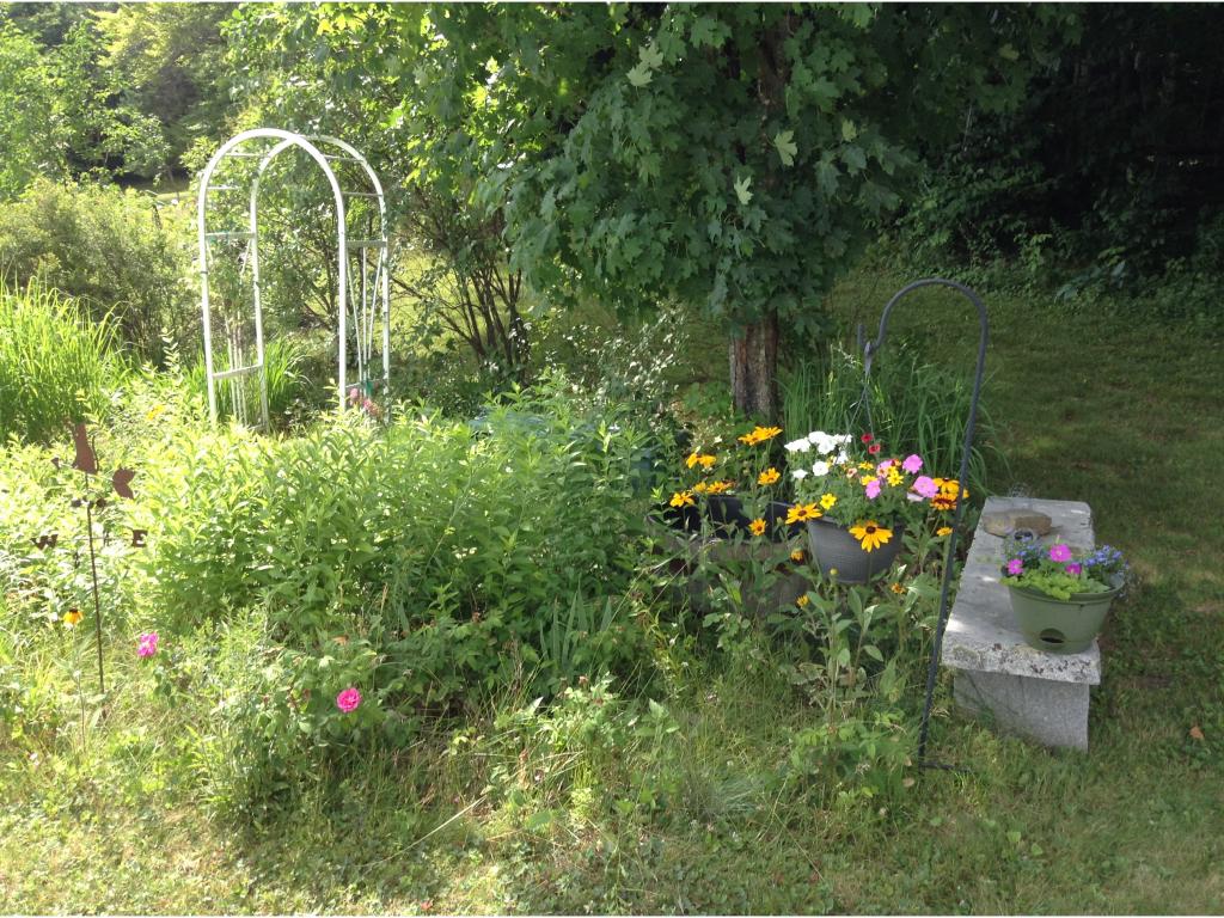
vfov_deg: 42.9
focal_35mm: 33
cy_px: 459
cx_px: 612
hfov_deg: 55.4
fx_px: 1167
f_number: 2.4
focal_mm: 3.3
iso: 25
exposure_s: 1/203
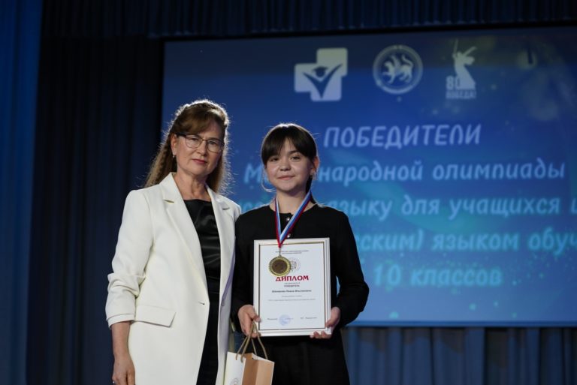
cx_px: 288
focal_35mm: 77
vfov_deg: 17.7
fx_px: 1235
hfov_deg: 26.3
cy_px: 192
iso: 800
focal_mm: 77
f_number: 4
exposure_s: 1/320
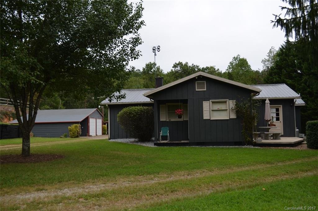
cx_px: 159
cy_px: 106
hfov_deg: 53.3
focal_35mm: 36
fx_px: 317
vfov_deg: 36.7
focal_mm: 24
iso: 100
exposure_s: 1/125
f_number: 5.6
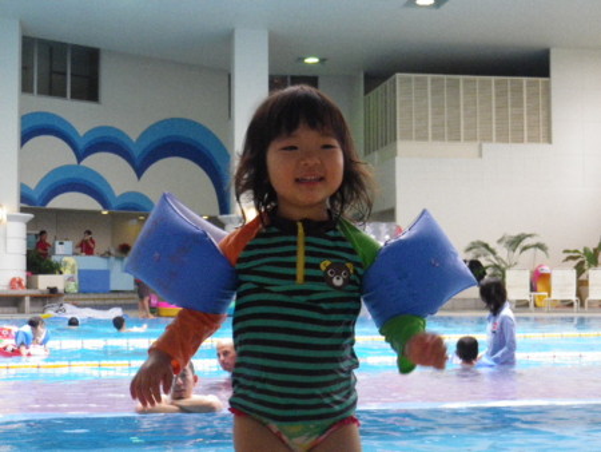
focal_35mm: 59
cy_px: 226
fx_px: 1025
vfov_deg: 24.8
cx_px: 300
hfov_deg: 32.7
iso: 400
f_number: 4.5
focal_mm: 10.4
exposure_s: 1/60
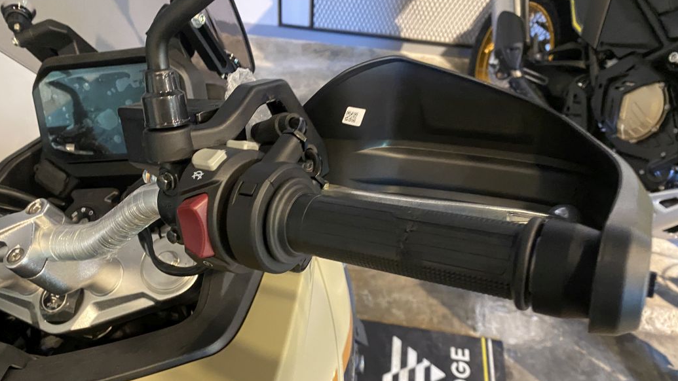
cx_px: 341
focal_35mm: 29
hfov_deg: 66.1
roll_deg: -2.8
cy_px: 219
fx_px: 521
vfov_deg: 40.1
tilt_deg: -43.4
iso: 500
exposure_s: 1/25
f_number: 1.8
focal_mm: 4.25
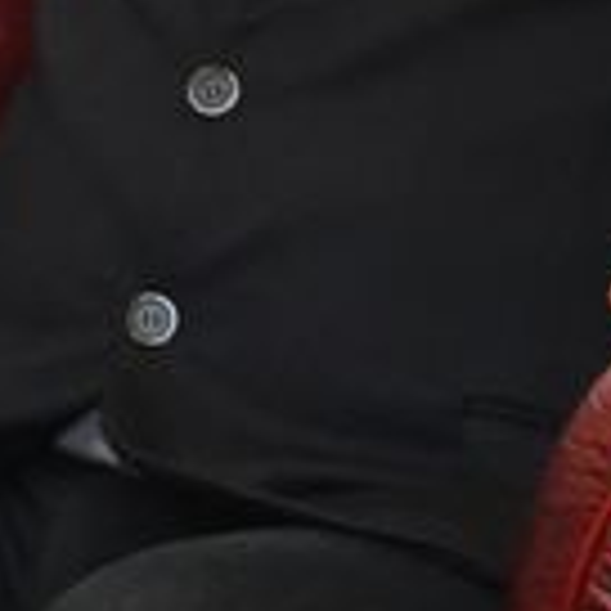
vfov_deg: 4.7
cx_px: -1775
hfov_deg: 4.5
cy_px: -1116
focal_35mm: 356
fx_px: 7109
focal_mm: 38
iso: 1600
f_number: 4.5
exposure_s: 1/80
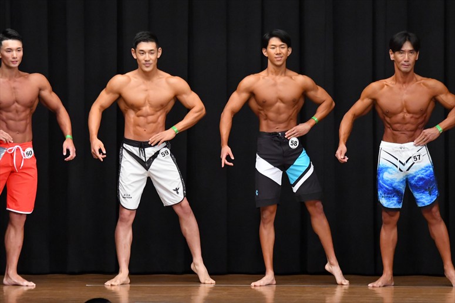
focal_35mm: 255
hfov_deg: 8.1
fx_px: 3221
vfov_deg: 5.4
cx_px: 228
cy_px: 152
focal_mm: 170
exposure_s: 1/400
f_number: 5.6
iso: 8000
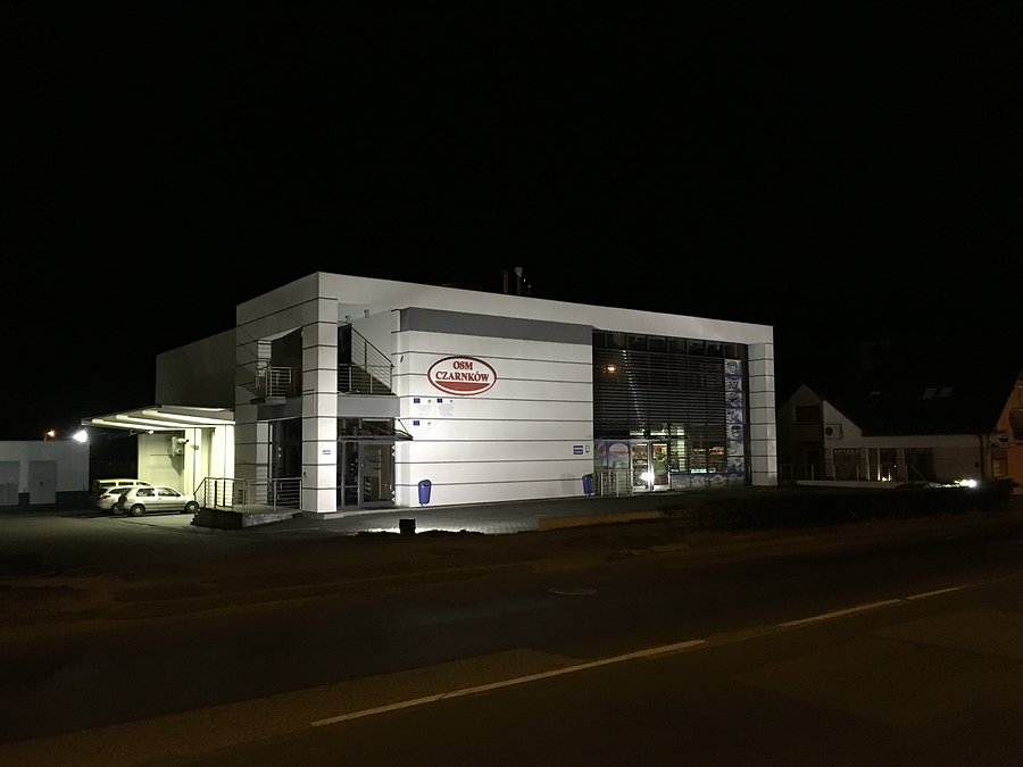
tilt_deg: +4.4
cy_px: 384
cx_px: 512
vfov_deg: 48.2
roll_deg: +0.9
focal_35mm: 29
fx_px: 857
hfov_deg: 61.7
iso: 500
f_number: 2.2
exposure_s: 1/17
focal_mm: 4.15
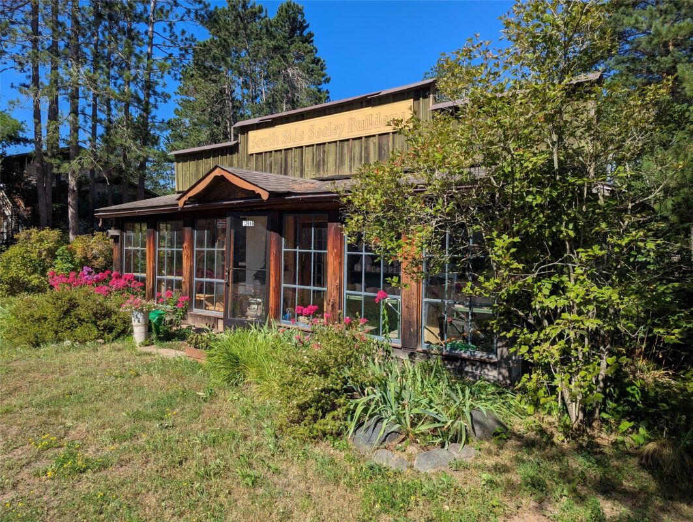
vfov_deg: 56.9
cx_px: 346
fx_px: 481
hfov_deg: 71.5
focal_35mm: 24
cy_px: 261
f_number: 1.85
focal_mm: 6.81
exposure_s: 1/1919
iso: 42
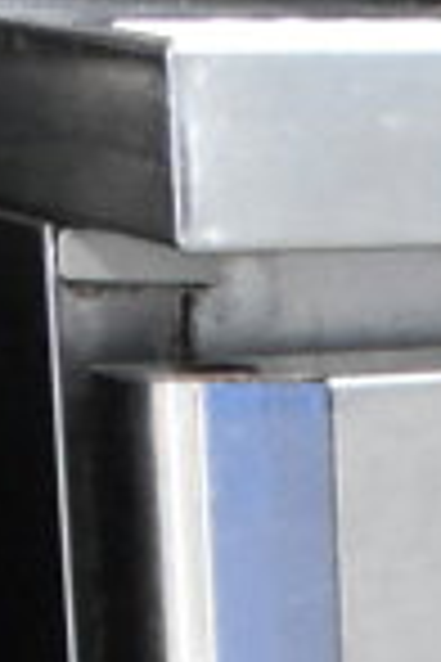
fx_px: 4116
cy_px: 1831
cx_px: 1228
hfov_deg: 5.8
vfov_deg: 8.1
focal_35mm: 224
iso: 6400
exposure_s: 1/100
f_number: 5
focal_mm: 24
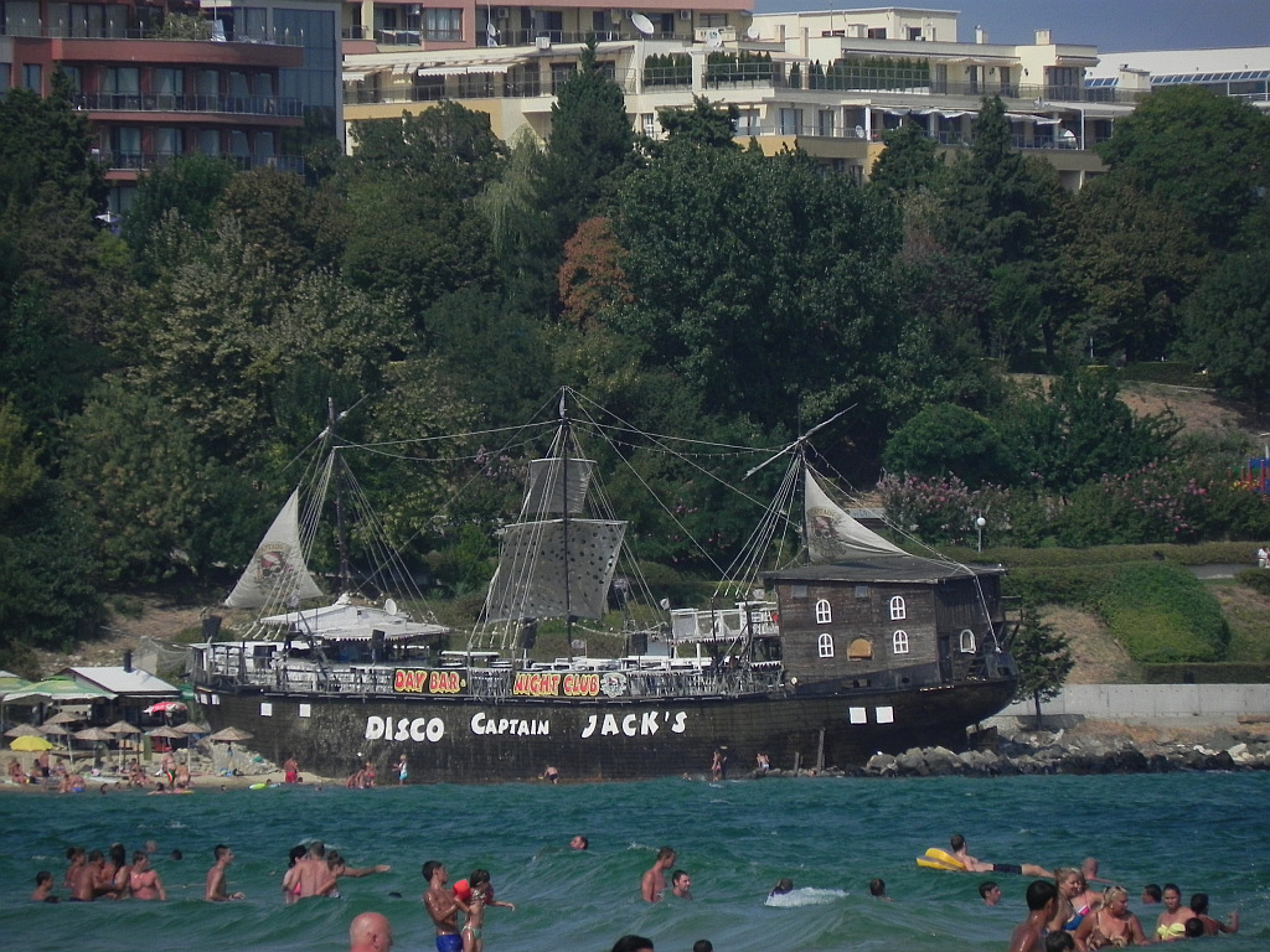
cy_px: 476
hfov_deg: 3.6
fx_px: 20179
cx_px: 635
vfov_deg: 2.7
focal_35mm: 550
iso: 200
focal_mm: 97.8
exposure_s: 1/2000
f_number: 5.6
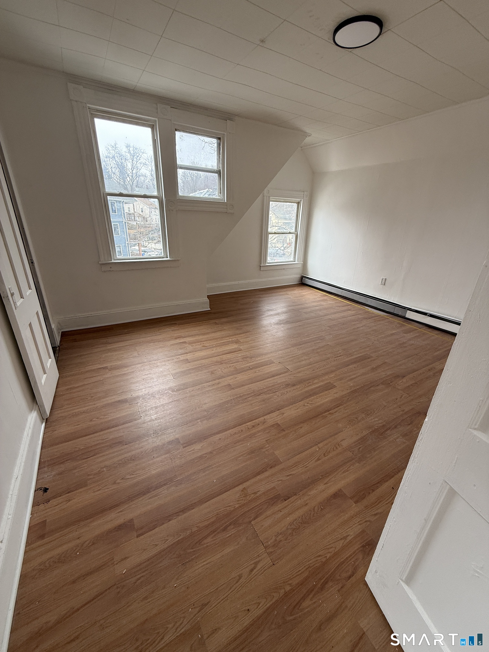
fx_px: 264
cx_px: 244
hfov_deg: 85.7
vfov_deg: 102.1
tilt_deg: -21.1
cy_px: 326
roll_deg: -2.0
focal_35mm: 14
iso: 80
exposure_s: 1/99
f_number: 2.2
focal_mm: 2.22
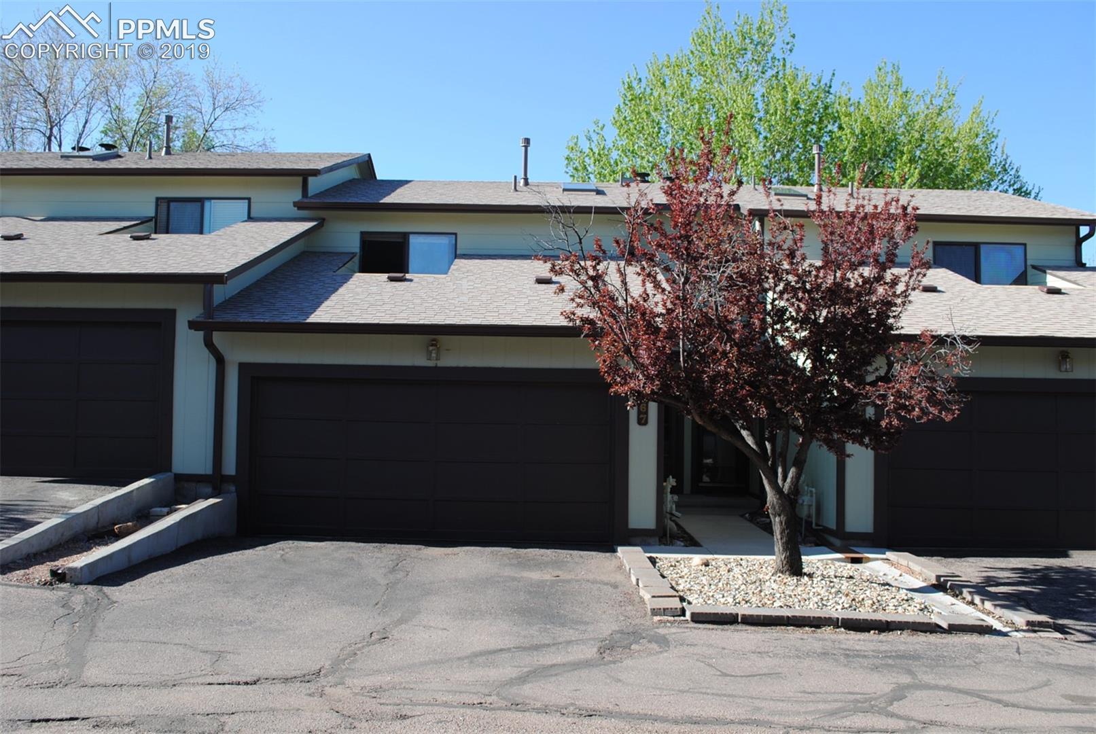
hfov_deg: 57.2
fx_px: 1006
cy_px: 367
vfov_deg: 40.1
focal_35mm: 33
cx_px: 548
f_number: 6.3
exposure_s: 1/160
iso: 100
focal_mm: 22
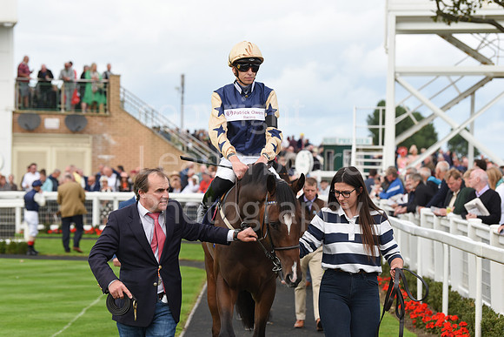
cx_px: 252
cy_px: 168
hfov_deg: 15.8
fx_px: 1820
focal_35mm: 130
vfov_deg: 10.6
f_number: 5.6
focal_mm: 130
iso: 500
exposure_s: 1/1600
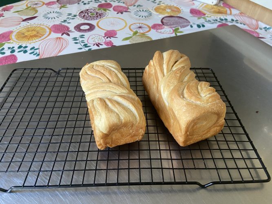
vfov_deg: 53.0
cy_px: 102
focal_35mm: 26
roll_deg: -2.7
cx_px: 136
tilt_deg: -43.1
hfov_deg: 67.3
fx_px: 204
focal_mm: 4.25
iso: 320
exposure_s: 1/60
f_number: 1.8
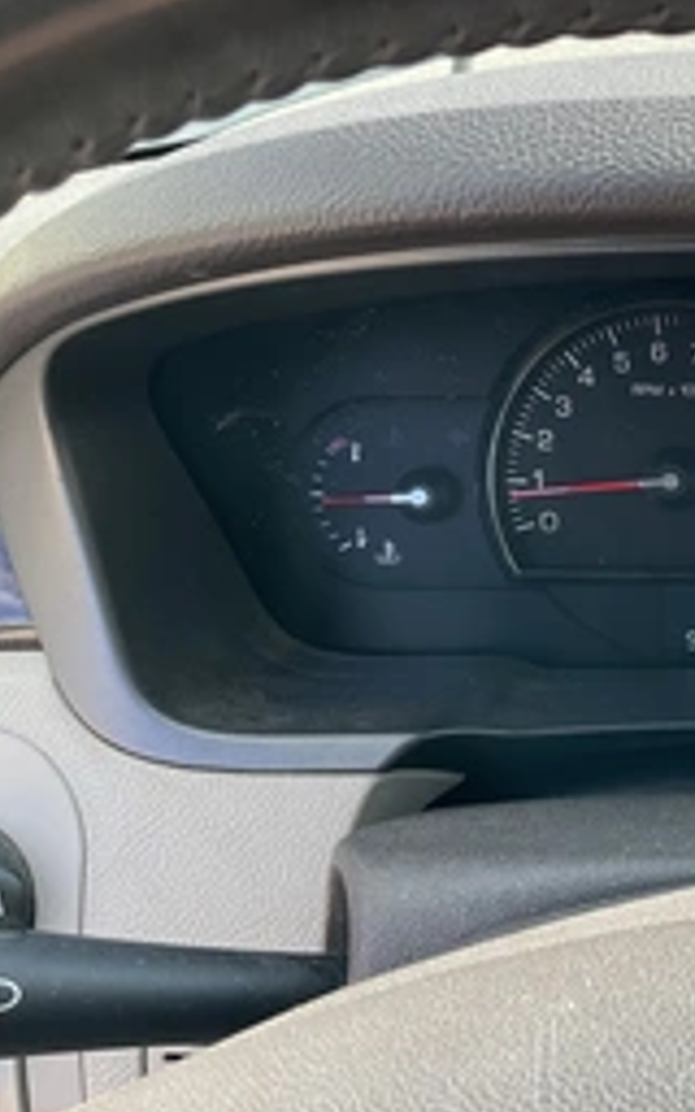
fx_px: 1455
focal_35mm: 48
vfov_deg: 41.8
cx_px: 808
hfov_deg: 24.6
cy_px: 543
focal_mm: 3
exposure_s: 1/180
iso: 25
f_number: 1.8
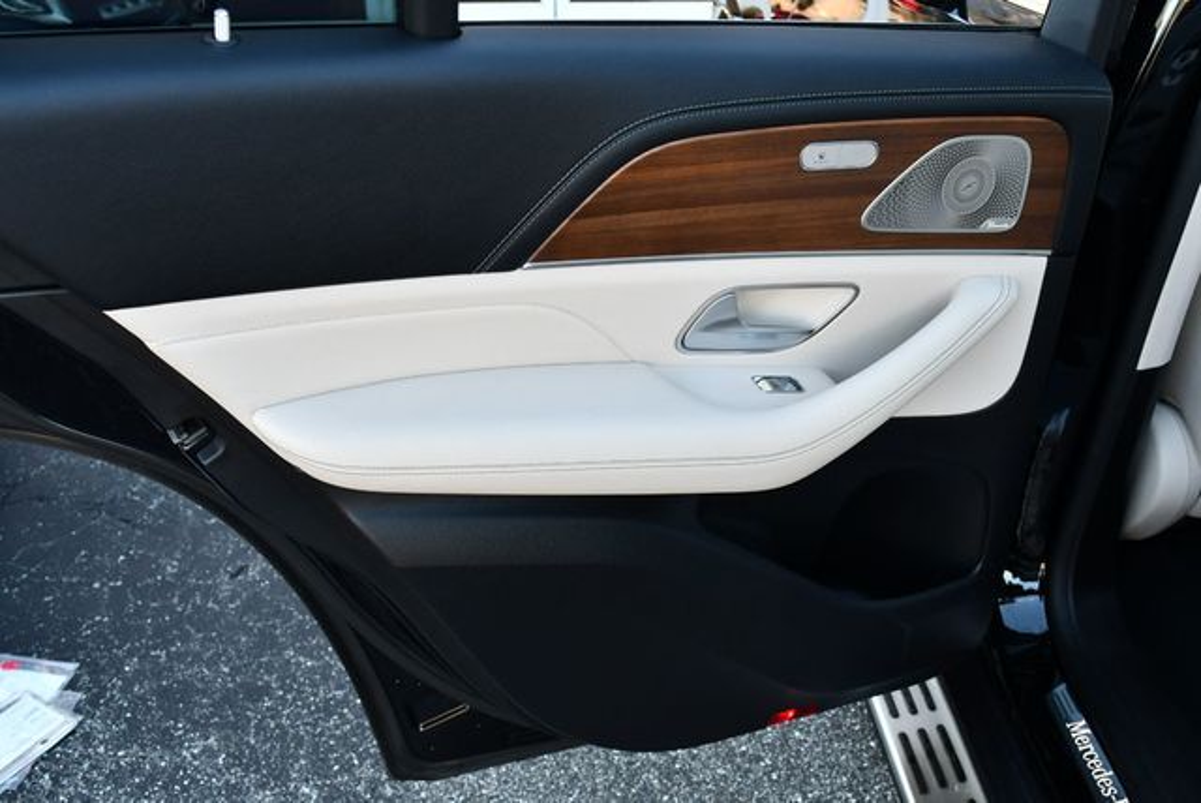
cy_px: 402
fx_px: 1202
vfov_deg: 36.9
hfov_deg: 53.1
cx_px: 600
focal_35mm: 36
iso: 400
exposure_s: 1/250
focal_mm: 18
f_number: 4.5
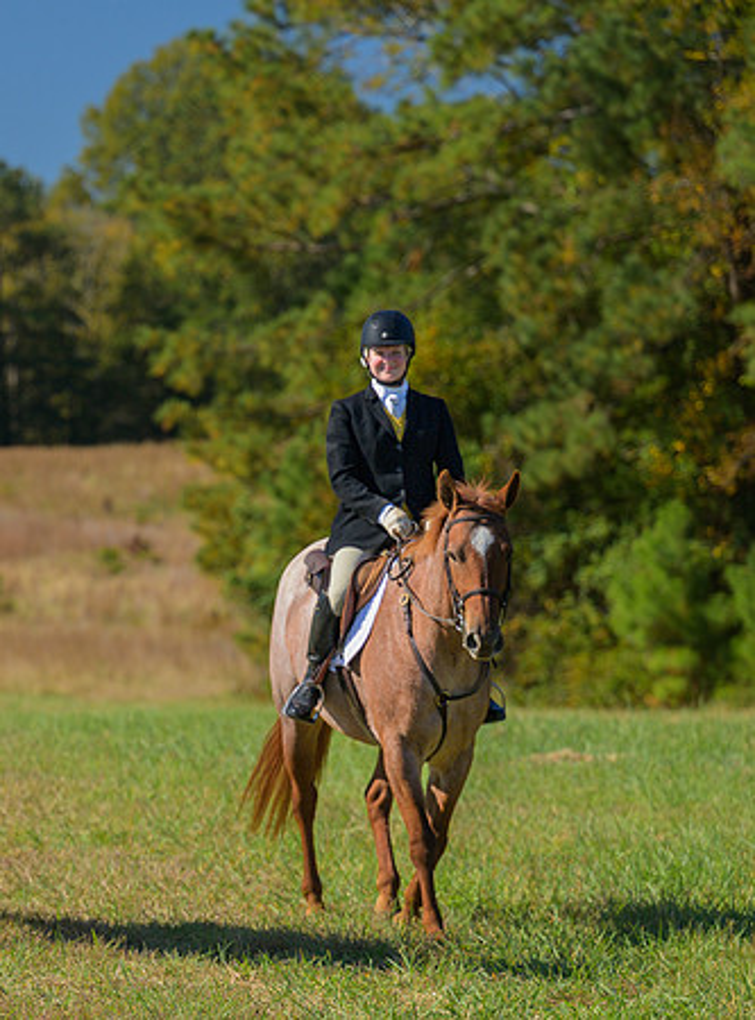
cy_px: 526
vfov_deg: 9.4
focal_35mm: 211
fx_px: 6203
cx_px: -73
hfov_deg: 6.9
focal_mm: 110
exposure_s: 1/1250
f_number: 3.2
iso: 200
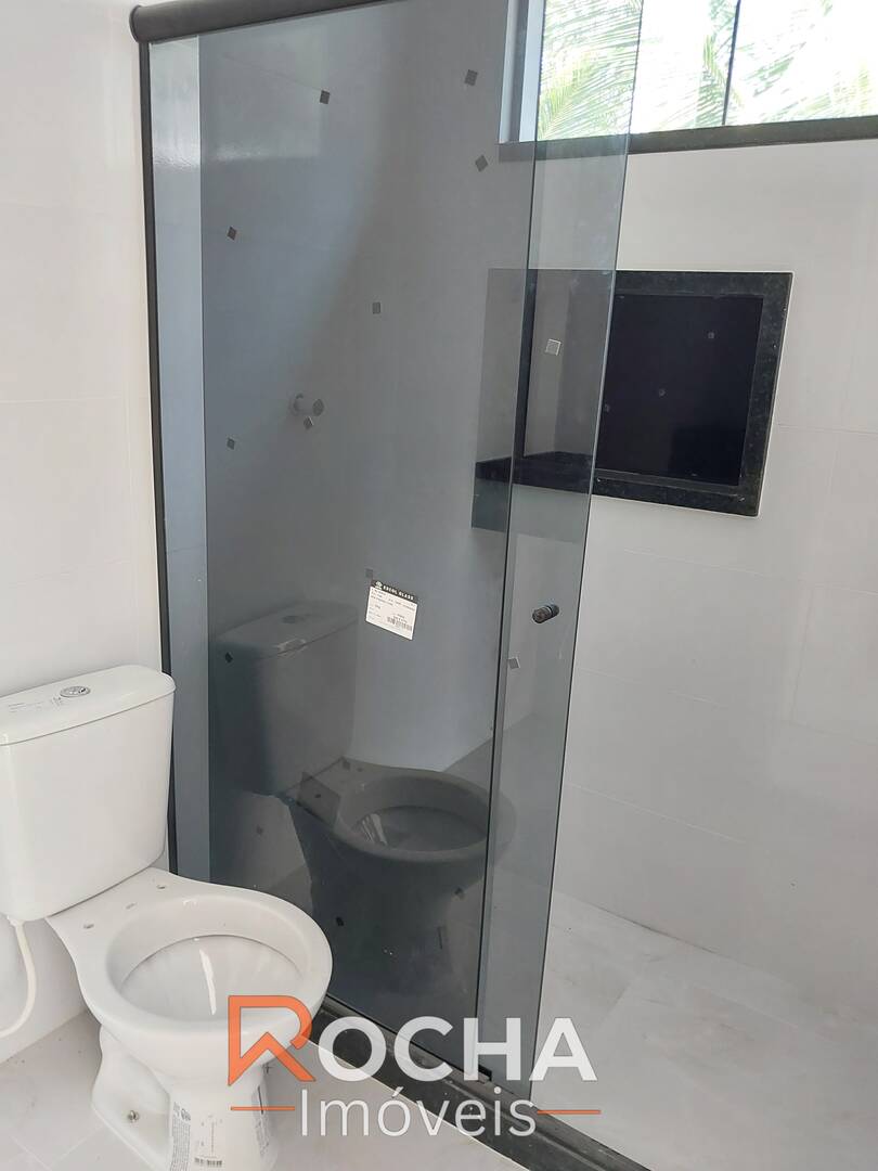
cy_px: 586
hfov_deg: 46.8
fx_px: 1015
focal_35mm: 30
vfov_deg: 60.0
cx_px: 439
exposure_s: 1/30
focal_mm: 4.6
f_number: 1.8
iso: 320
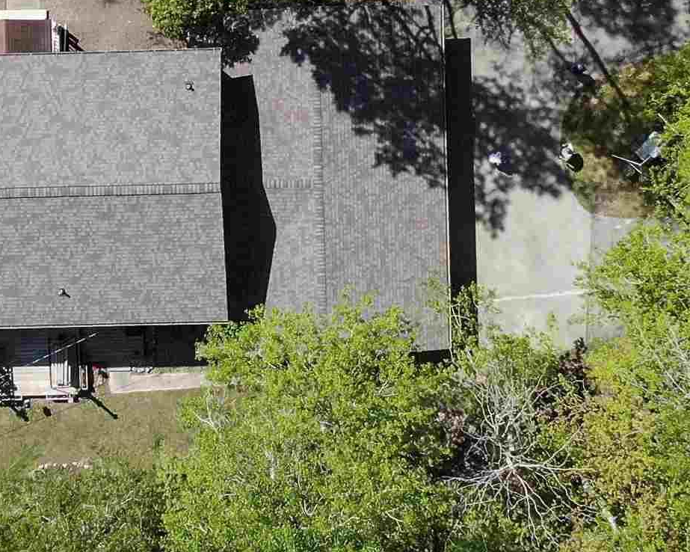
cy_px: 158
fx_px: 1593
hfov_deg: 24.4
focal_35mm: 78
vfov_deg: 19.6
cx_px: 260
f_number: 2.8
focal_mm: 4.39
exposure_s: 1/2000
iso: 200
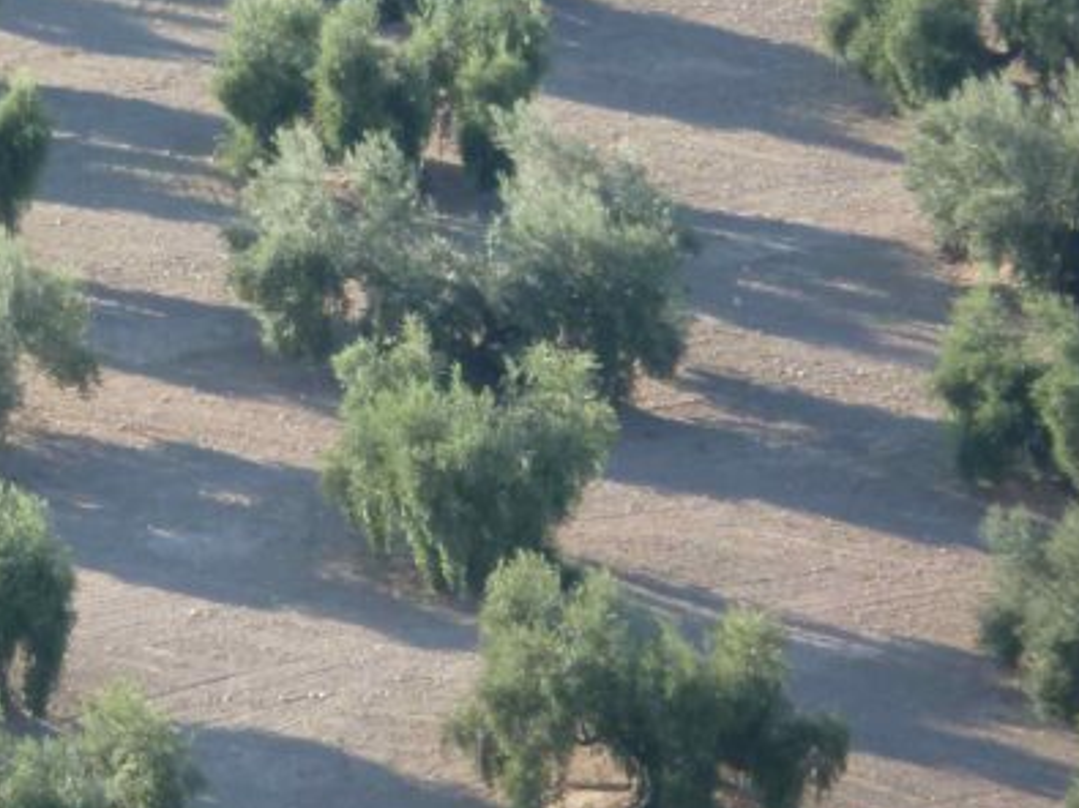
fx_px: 30102
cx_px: -71
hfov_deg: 2.1
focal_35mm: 966
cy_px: 79
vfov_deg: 1.5
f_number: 5.9
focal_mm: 68.8
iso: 160
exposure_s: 1/125
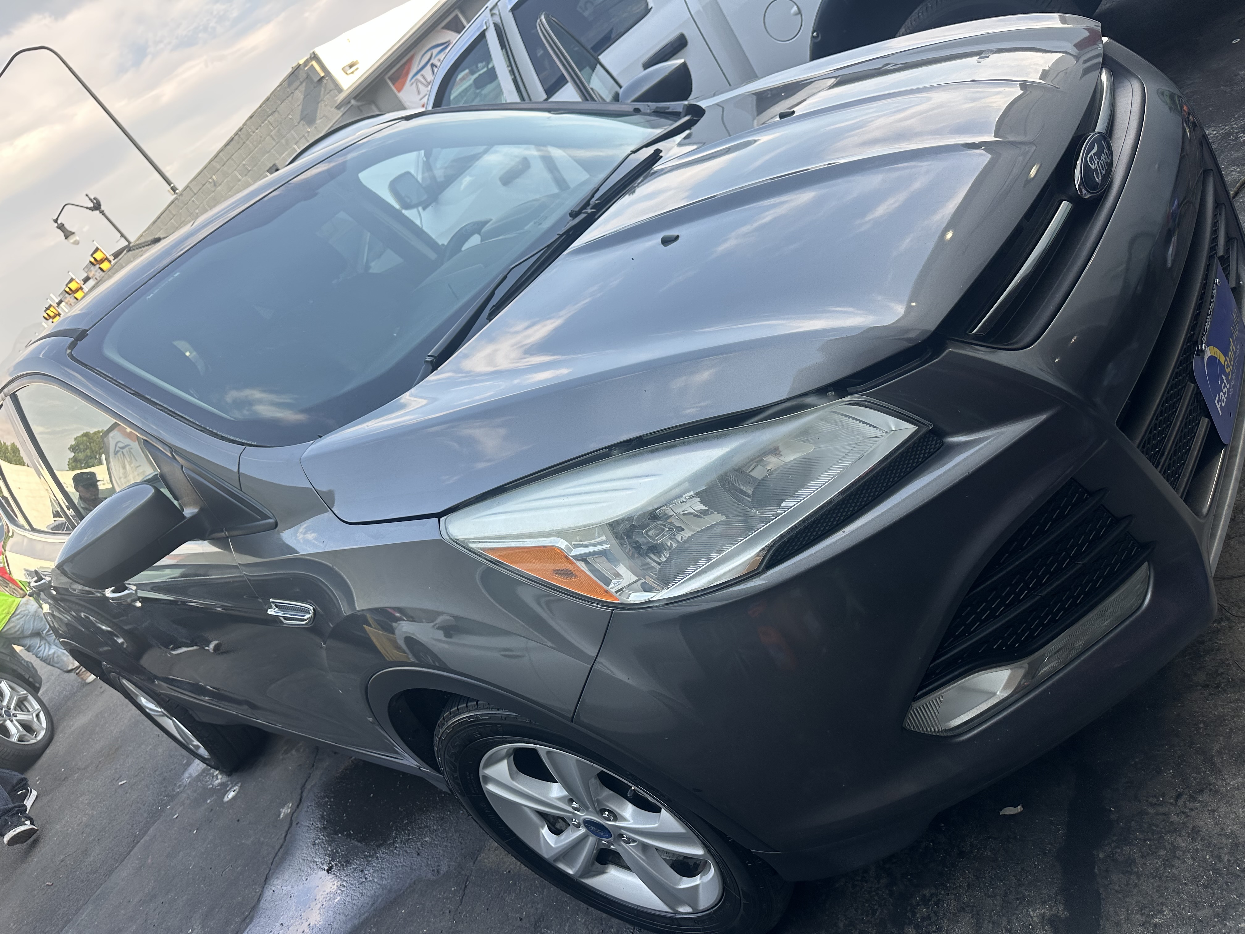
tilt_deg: -20.4
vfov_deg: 56.8
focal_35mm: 24
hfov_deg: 71.6
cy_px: 467
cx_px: 622
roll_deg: +36.1
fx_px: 863
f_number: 1.78
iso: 80
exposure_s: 1/529
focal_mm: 6.86
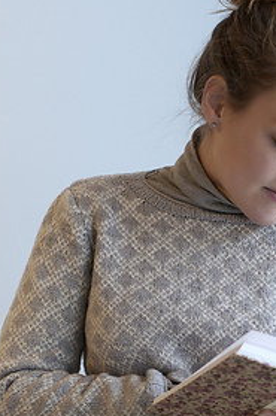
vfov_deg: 11.9
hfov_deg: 7.9
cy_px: 377
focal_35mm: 172
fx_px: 1985
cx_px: 207
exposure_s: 1/125
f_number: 2.8
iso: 640
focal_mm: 50
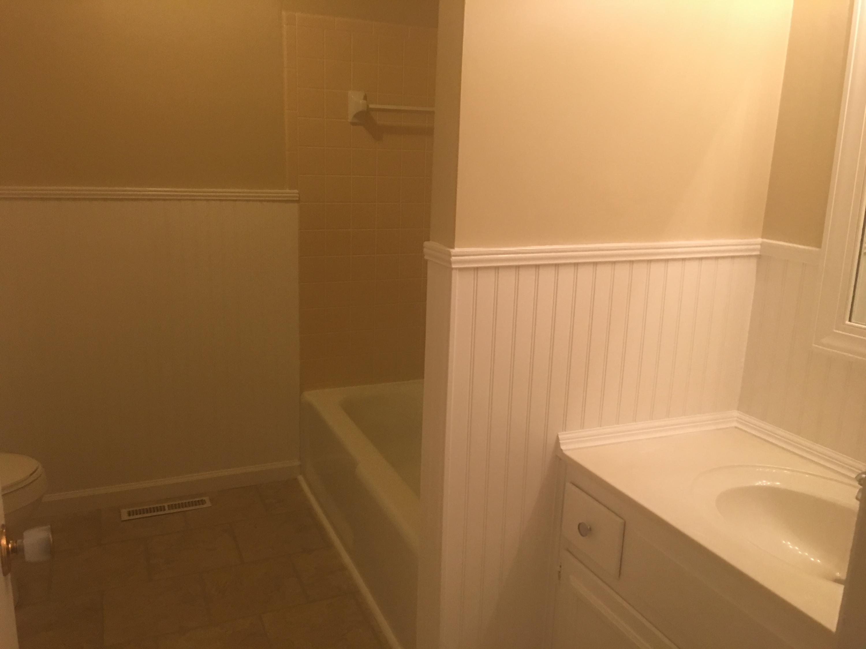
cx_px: 433
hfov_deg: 61.7
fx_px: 726
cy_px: 324
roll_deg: -4.1
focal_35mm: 29
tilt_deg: -11.3
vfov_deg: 48.2
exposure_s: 1/15
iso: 80
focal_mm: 4.15
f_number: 2.2
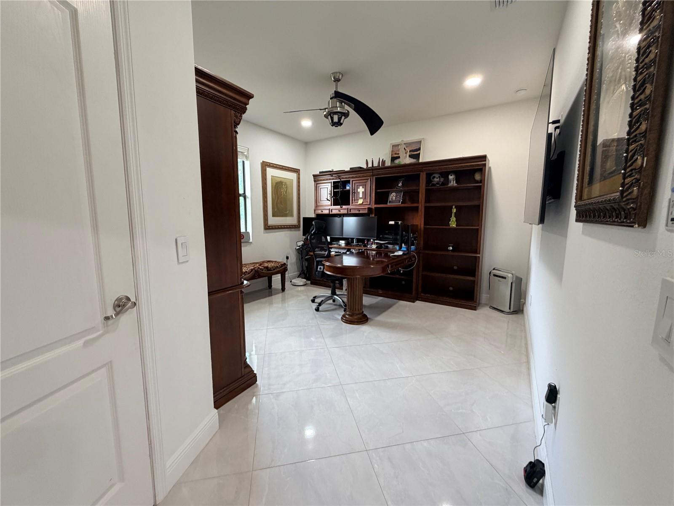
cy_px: 253
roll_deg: +0.0
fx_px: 273
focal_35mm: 14
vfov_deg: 85.7
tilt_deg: -6.4
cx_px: 337
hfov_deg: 102.1
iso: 250
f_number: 2.2
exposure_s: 1/60
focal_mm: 2.22
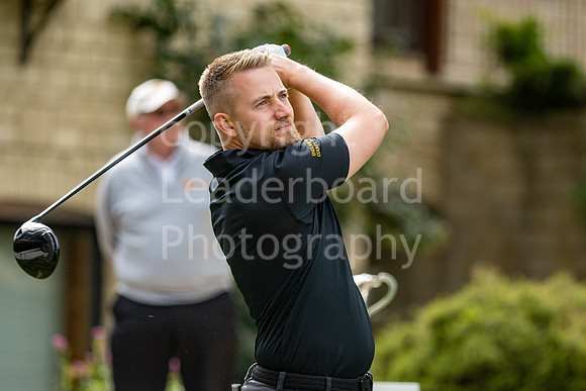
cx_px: 293
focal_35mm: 450
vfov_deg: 3.1
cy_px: 196
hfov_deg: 4.6
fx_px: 7326
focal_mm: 300
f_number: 4
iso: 400
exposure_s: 1/1000
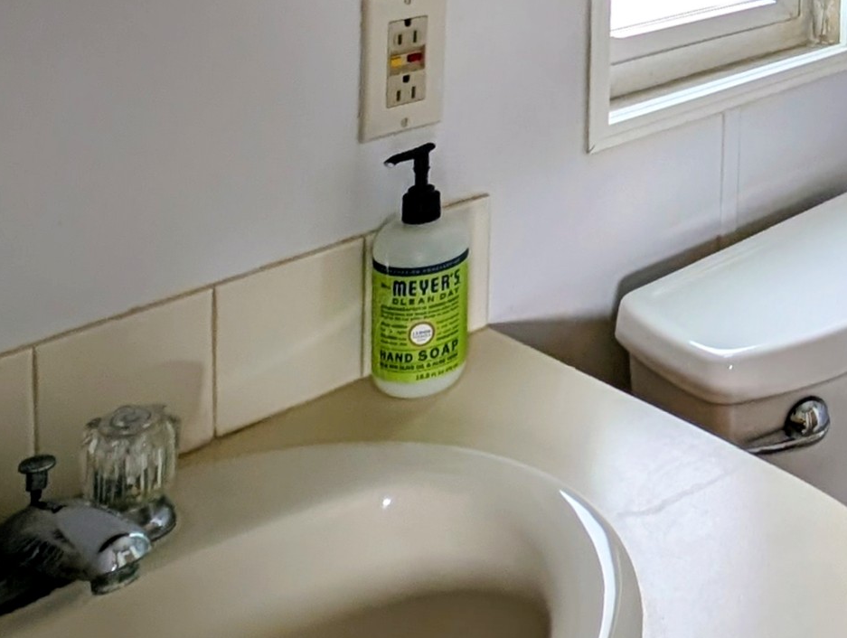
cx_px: 969
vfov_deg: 26.4
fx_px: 1127
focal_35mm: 46
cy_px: -213
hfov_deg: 34.5
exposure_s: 1/94.1
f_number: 1.95
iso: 46
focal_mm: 2.23
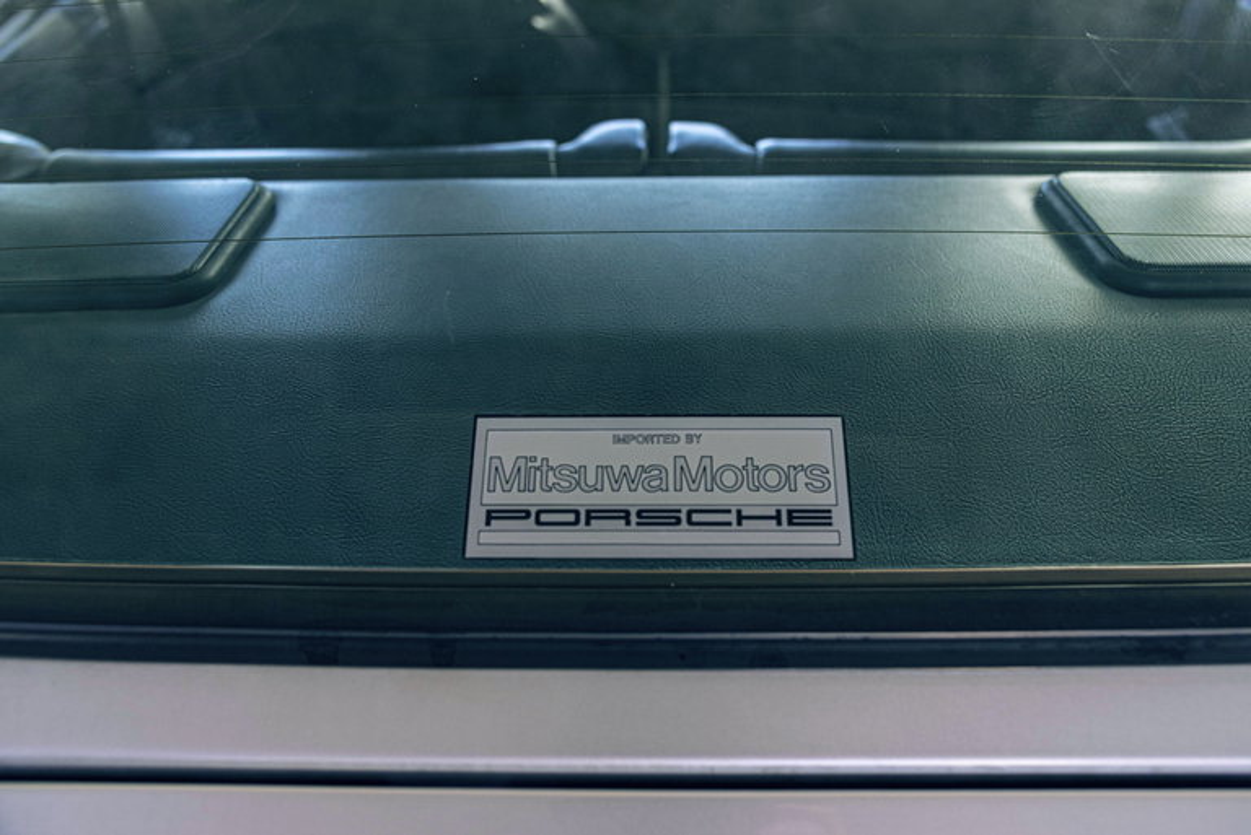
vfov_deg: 43.7
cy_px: 418
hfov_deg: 61.9
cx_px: 626
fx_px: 1043
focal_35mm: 30
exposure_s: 1/25
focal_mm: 30
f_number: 5.6
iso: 320
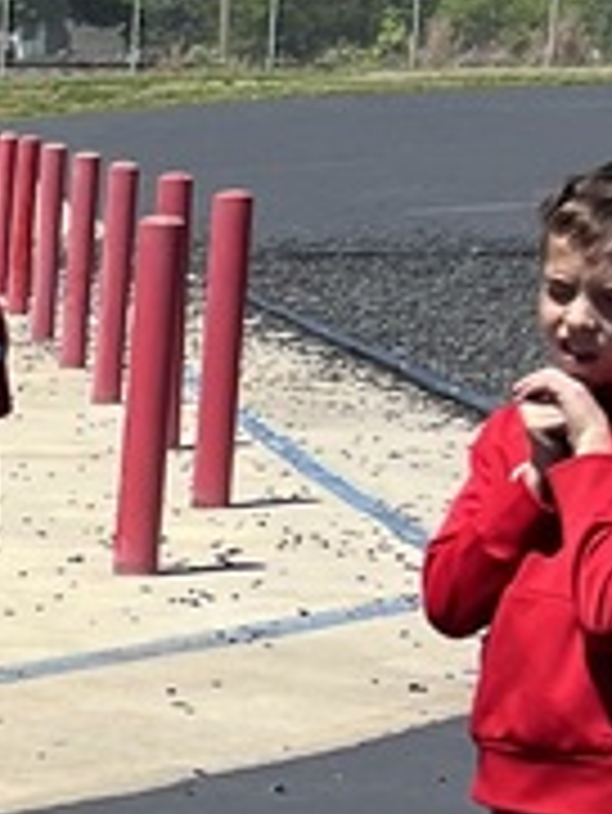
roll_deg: -2.2
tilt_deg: -8.6
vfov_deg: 13.4
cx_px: -724
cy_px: 580
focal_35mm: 147
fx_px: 3461
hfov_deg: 9.3
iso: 50
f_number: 1.5
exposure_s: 1/3571
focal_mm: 5.7
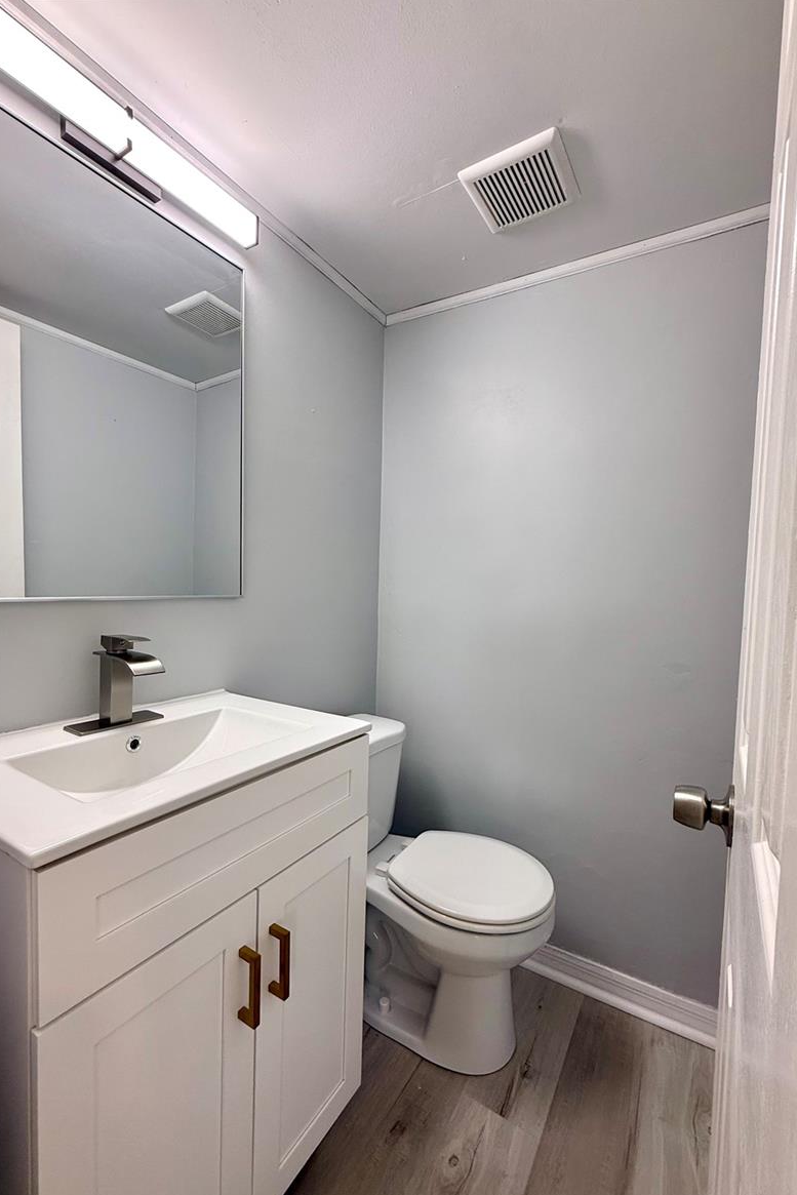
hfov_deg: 77.3
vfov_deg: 100.4
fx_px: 498
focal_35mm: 15
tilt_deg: -2.5
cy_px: 611
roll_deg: -2.2
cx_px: 405
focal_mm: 2.22
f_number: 2.2
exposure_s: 1/120
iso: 100
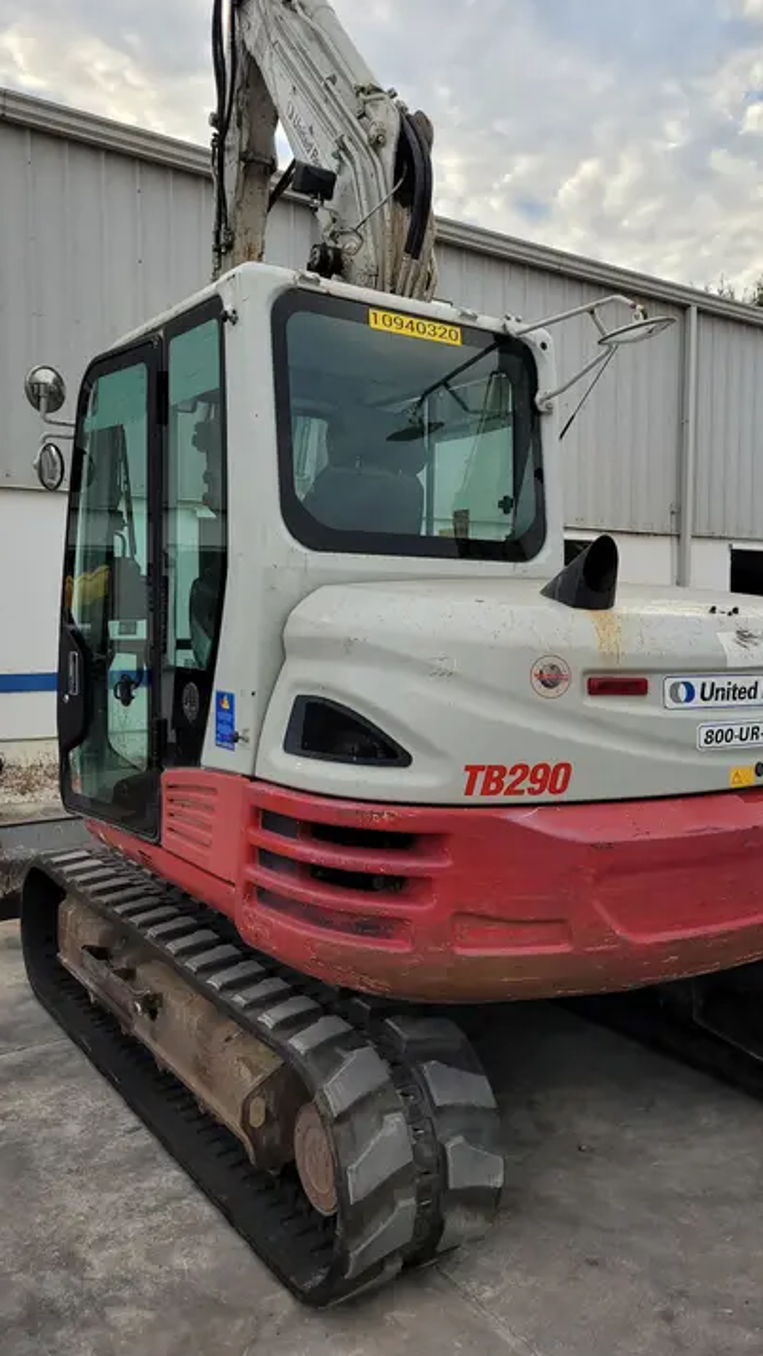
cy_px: 679
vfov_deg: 66.1
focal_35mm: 29
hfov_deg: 40.1
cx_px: 437
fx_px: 1043
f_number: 1.8
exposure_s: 1/322
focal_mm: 5.4
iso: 40
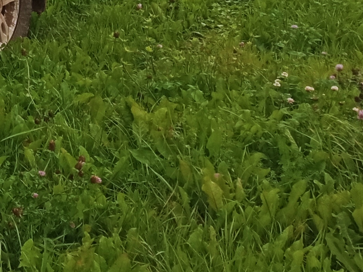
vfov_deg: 11.5
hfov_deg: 13.9
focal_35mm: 121
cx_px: -348
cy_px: -193
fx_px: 1269
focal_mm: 3.79
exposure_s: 1/341
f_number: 2.2
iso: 118
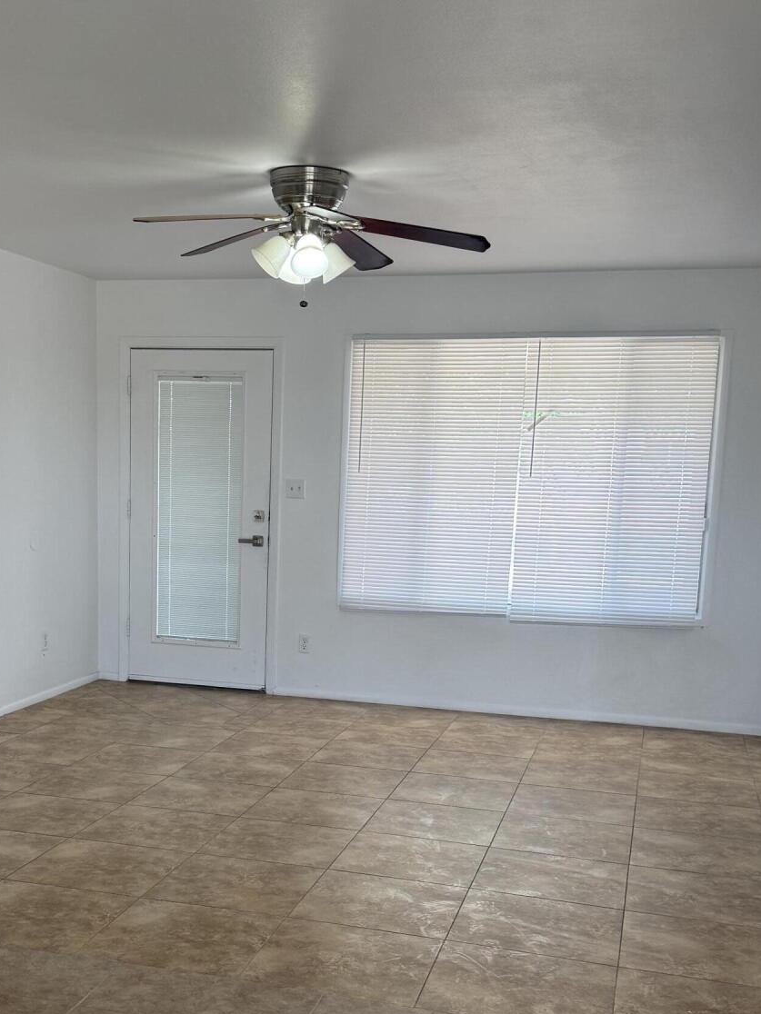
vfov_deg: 43.3
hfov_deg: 33.4
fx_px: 1260
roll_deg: -0.6
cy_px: 661
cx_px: 275
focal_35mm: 43
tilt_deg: -10.5
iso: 100
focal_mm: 6.76
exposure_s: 1/120
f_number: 1.78
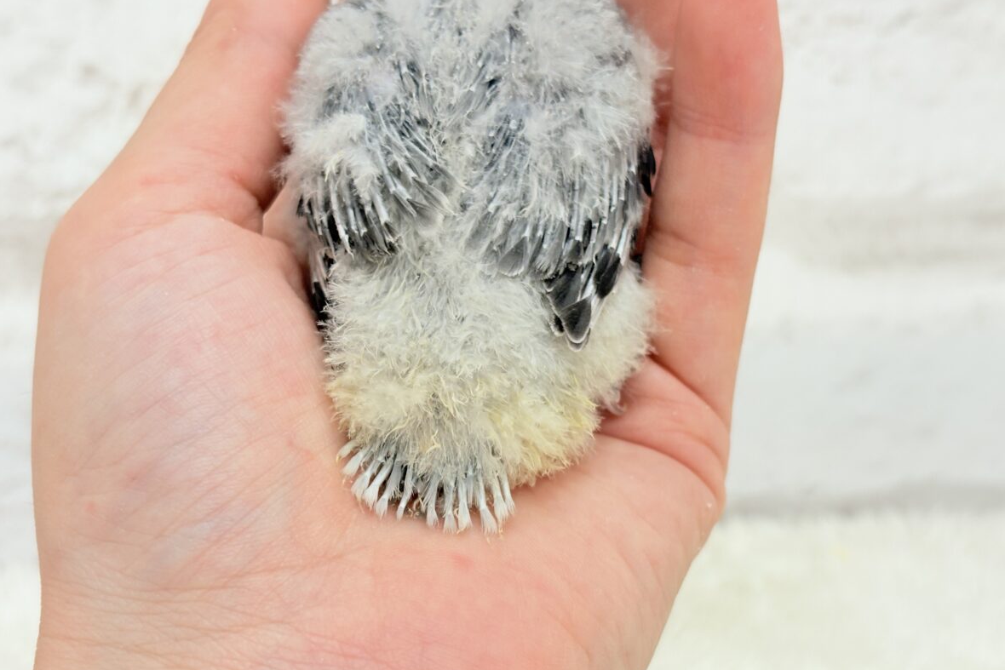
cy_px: 380
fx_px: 1535
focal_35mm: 55
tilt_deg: -21.6
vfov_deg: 24.6
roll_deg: +1.9
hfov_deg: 36.2
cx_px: 508
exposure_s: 1/50
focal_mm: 5.96
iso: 50
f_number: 1.6
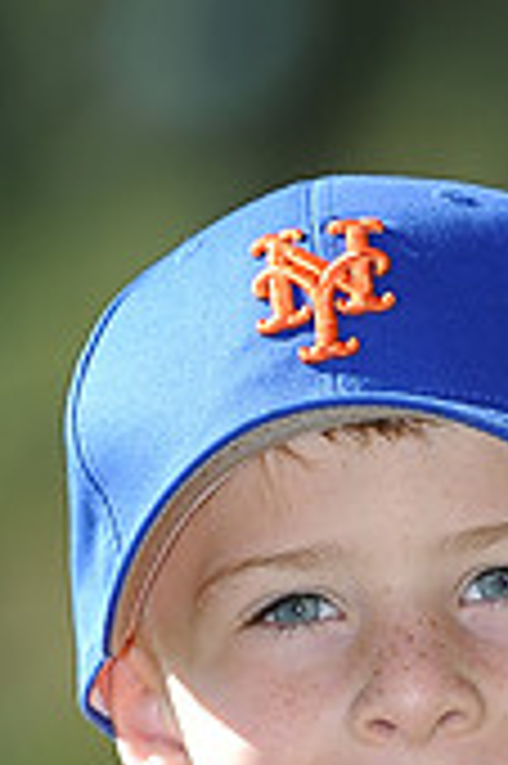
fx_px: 14464
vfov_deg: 3.0
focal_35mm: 682
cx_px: 486
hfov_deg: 2.0
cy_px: 1053
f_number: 4
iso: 200
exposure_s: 1/800
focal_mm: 200
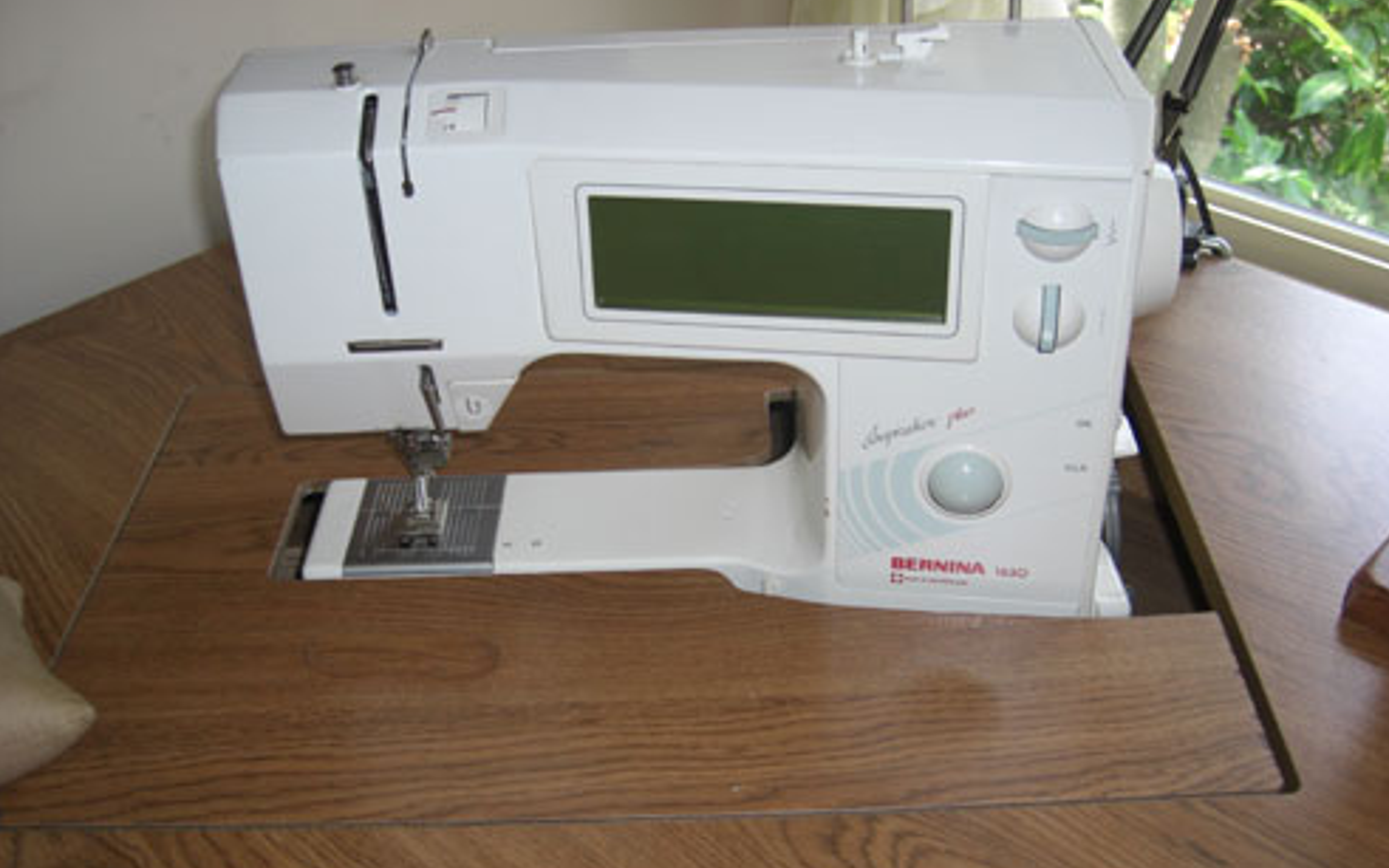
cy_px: 508
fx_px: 1552
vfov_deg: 31.2
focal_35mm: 41
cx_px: 702
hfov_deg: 48.2
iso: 100
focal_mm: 7.9
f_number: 2.8
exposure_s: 1/60
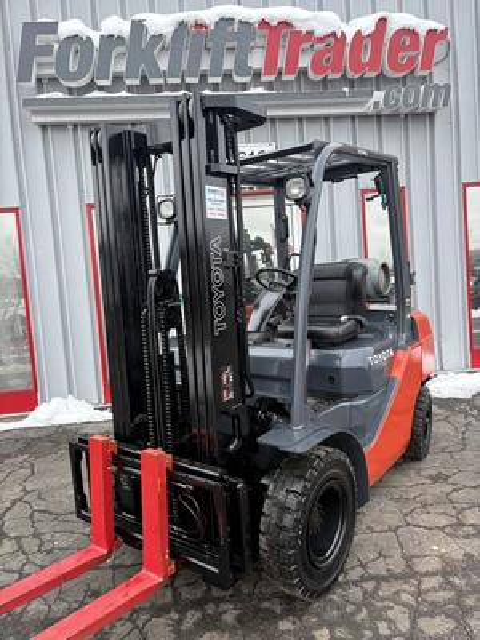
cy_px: 320
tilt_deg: -2.9
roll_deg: +4.2
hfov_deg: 53.1
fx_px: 481
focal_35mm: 26
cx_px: 240
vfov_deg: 67.3
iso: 50
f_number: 1.6
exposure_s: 1/907
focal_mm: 5.96
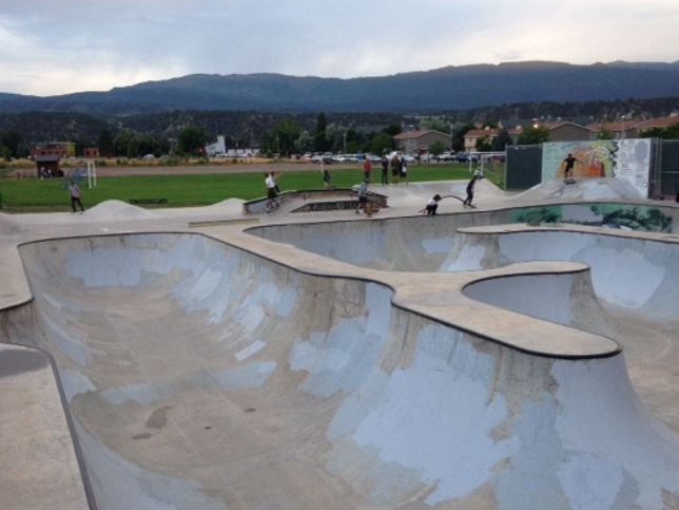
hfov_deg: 45.8
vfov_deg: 35.1
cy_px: 287
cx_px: 321
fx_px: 804
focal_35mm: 41
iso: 64
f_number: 2.4
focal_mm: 4.12
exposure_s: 1/60
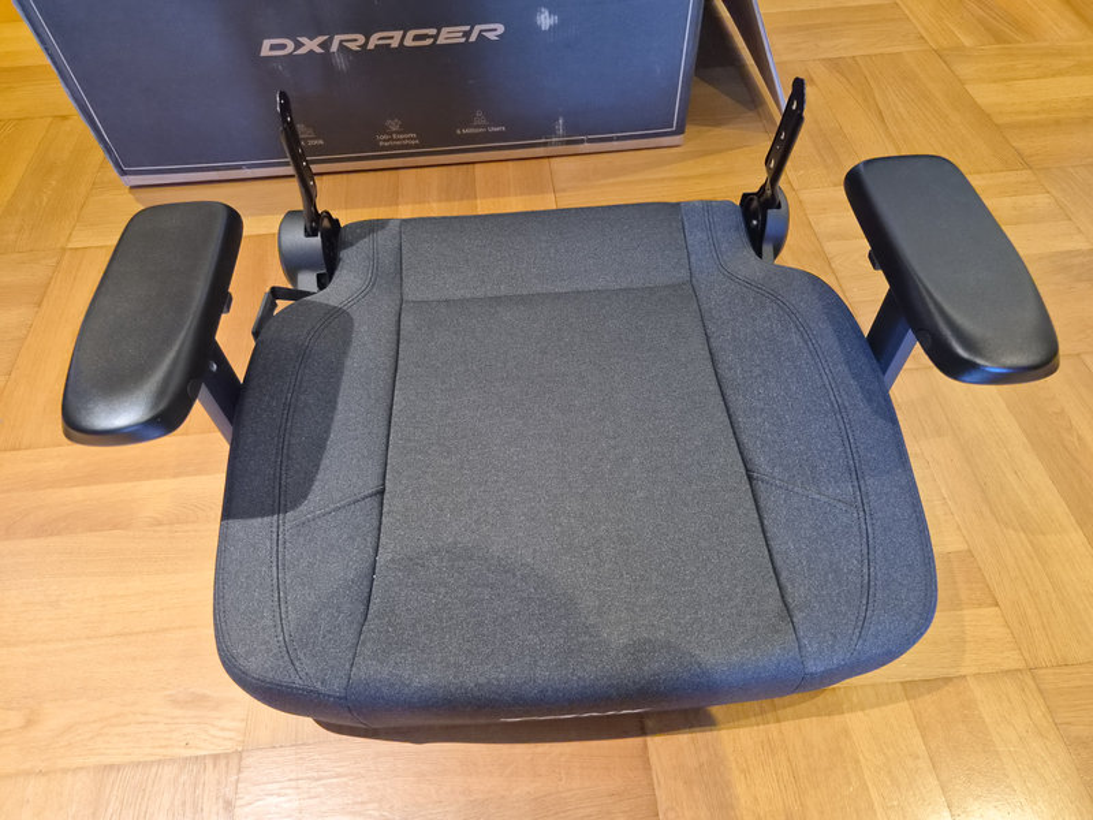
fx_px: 726
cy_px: 410
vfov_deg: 58.9
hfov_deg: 73.9
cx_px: 546
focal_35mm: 23
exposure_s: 1/100
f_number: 1.8
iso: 800
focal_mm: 5.4
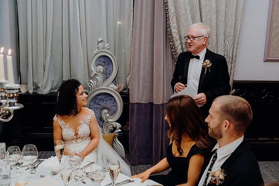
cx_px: 140
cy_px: 93
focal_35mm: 41
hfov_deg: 47.4
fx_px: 318
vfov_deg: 32.6
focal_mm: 41
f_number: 4
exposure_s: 1/160
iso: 2500
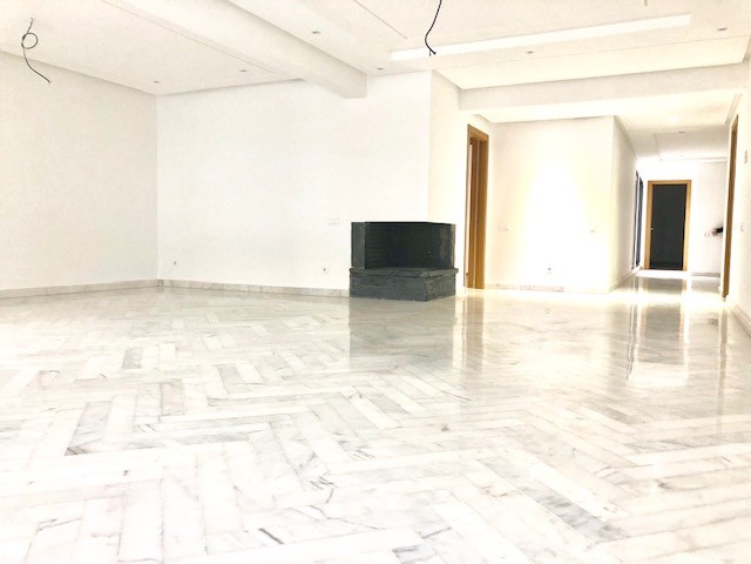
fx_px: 607
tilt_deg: -4.4
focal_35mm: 28
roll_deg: -2.5
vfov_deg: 49.7
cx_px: 376
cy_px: 282
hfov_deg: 63.4
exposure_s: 1/24
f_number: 1.8
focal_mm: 4
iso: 40
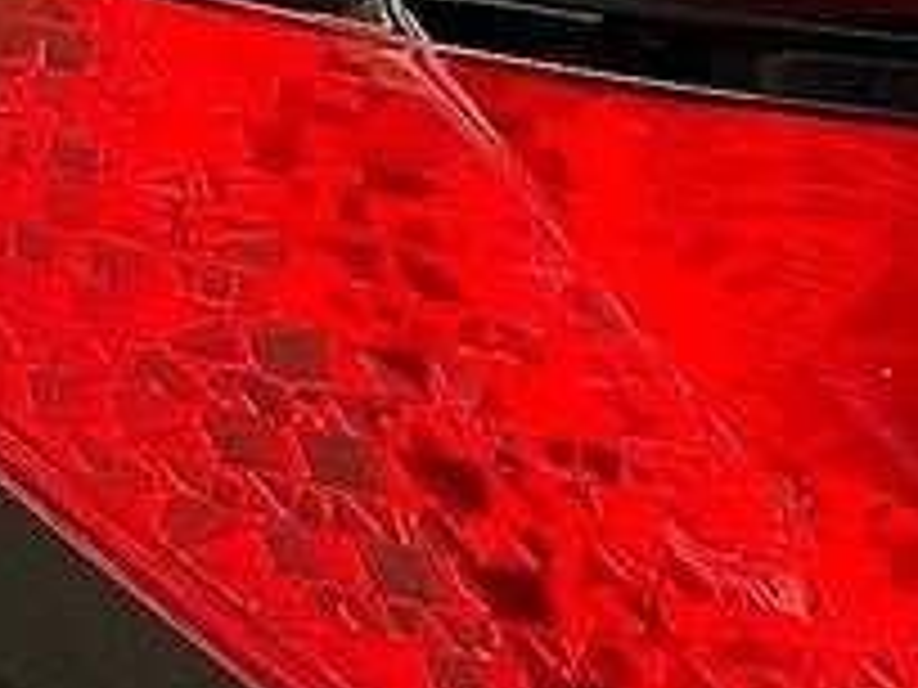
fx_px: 6020
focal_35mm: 227
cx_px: 963
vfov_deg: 6.5
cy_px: 40
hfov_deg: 8.7
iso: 16
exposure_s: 1/141
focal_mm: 3
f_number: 1.8
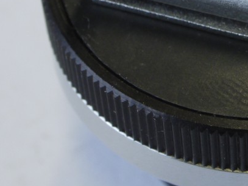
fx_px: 1647
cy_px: -7
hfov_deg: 8.5
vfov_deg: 6.4
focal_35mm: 230
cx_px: 313
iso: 400
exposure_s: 1/20
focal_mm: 39
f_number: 11
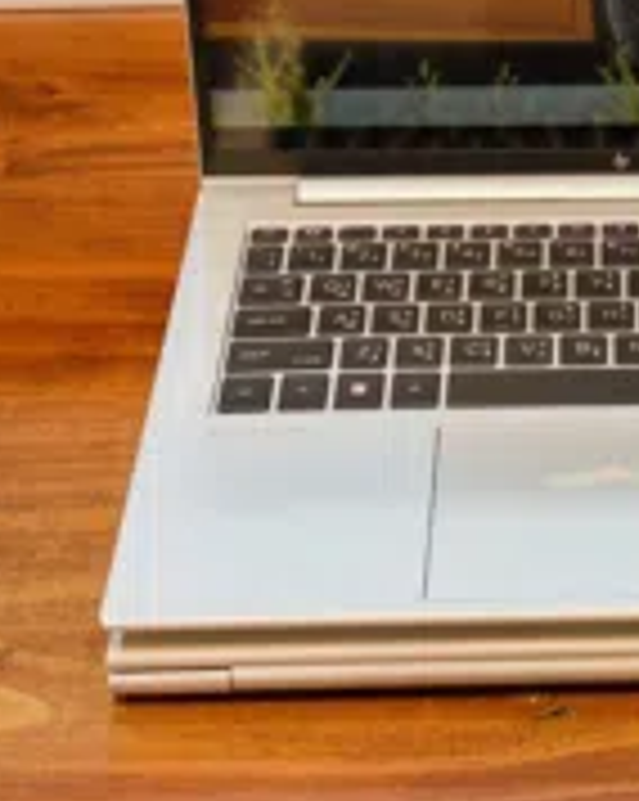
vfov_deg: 16.4
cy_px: -50
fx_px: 2700
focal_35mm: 114
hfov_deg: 13.3
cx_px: 621
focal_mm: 6
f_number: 2
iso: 64
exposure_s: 1/100
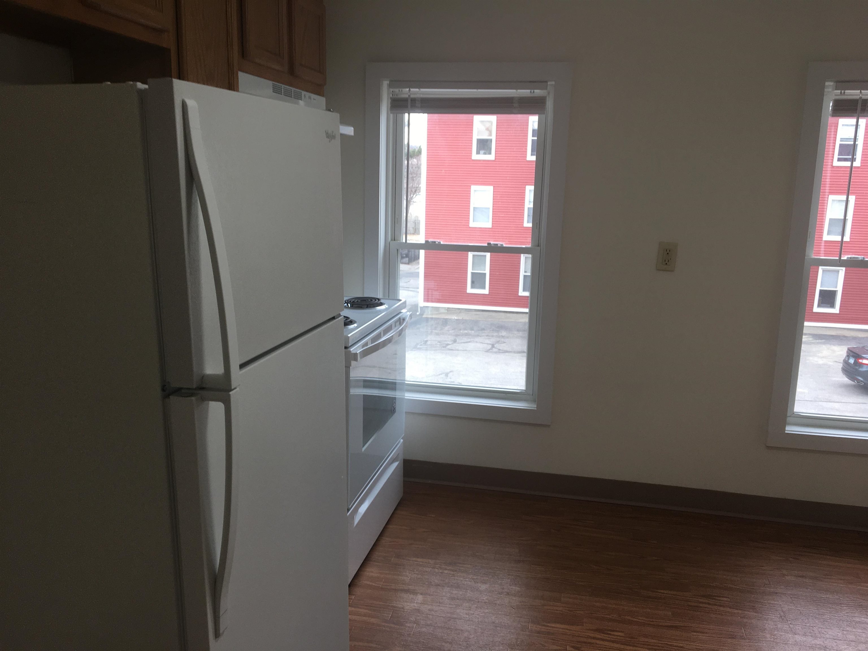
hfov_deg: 61.7
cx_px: 434
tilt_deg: -11.1
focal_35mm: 29
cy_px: 326
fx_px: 727
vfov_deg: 48.2
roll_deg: -1.1
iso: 25
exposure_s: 1/60
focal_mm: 4.15
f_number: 2.2
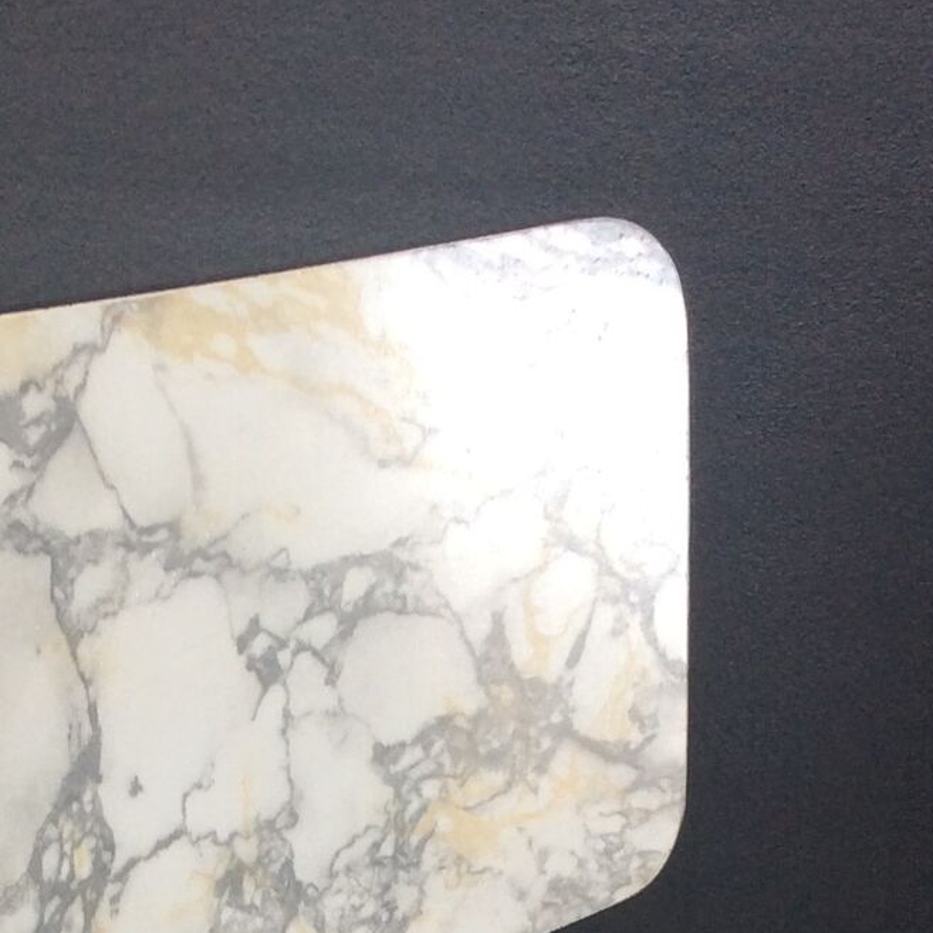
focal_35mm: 86
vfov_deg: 18.8
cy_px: 1184
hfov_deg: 20.1
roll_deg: -0.9
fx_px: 2622
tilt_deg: -23.4
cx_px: 266
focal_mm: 3.3
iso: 32
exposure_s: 1/50
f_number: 2.4
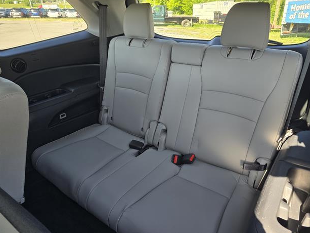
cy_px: 114
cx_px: 159
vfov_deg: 56.8
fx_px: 215
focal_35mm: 24
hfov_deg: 71.6
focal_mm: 6.3
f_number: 1.7
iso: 125
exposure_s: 1/182
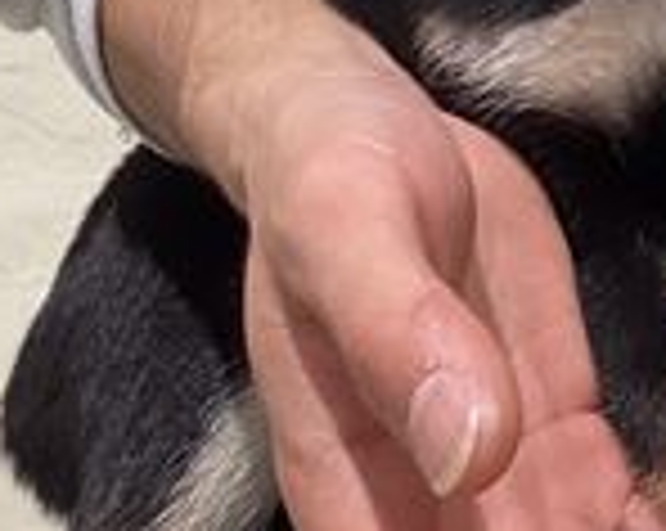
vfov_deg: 12.0
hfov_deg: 15.1
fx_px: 2421
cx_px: 788
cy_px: -243
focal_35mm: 123
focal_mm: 3.3
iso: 100
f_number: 2.4
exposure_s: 1/60
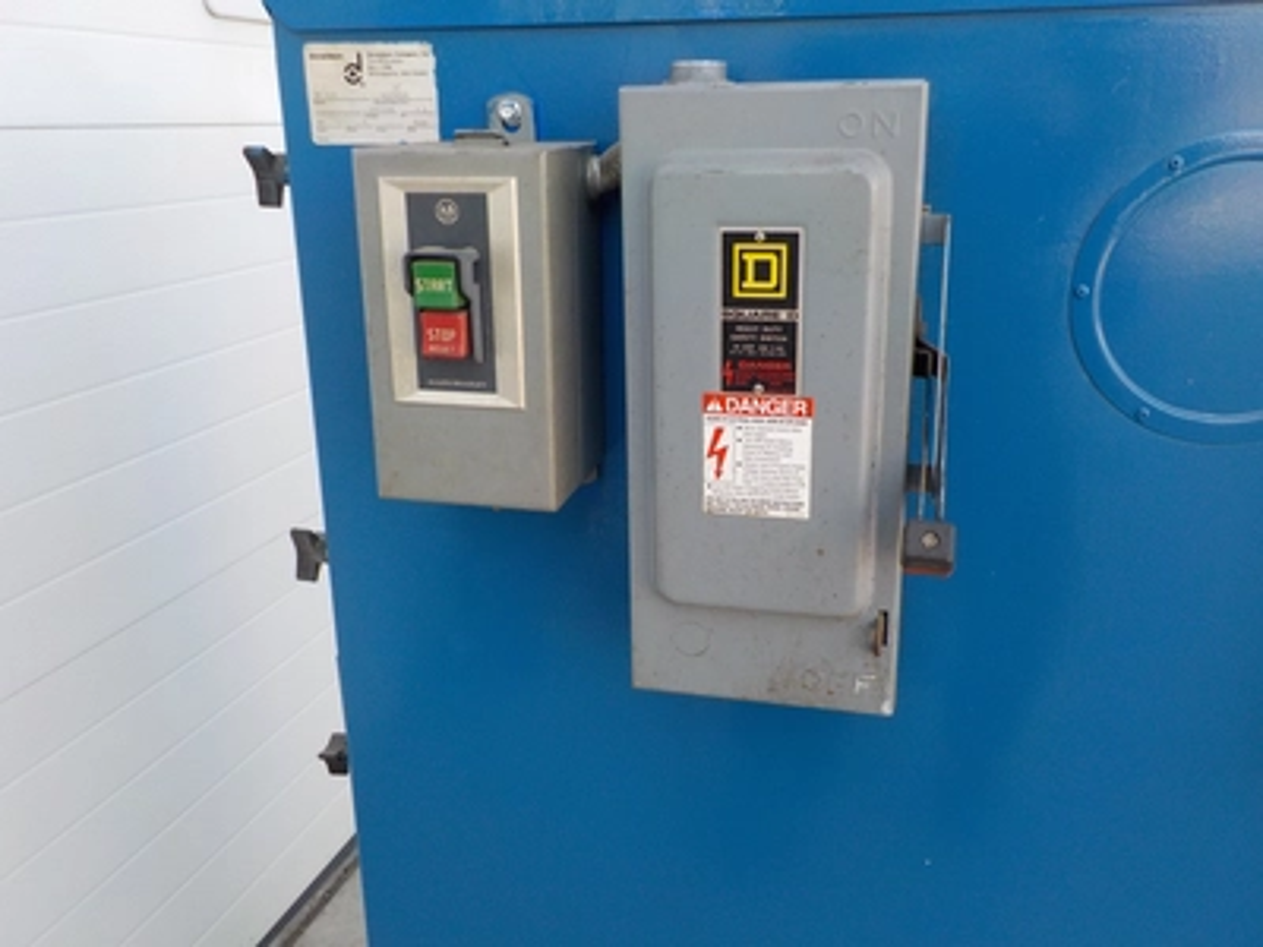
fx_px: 1095
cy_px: 474
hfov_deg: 60.0
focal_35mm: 30
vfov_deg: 46.8
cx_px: 632
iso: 125
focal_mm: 4.1
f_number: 3.3
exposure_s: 1/160
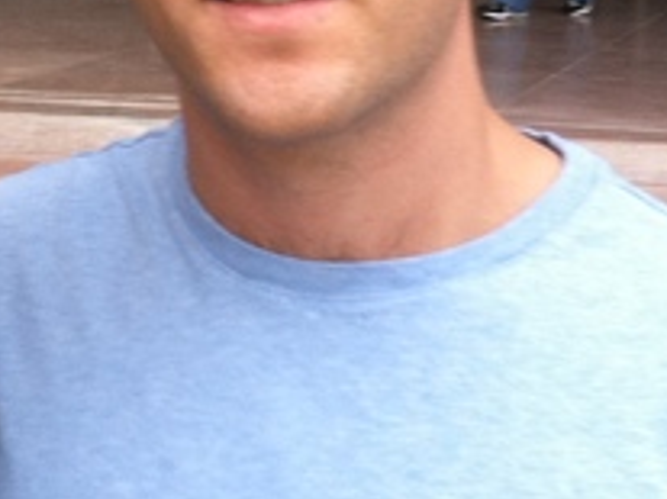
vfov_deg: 10.8
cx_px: 122
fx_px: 2600
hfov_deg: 14.5
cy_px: -116
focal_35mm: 135
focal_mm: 3.85
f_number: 2.8
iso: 80
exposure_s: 1/45
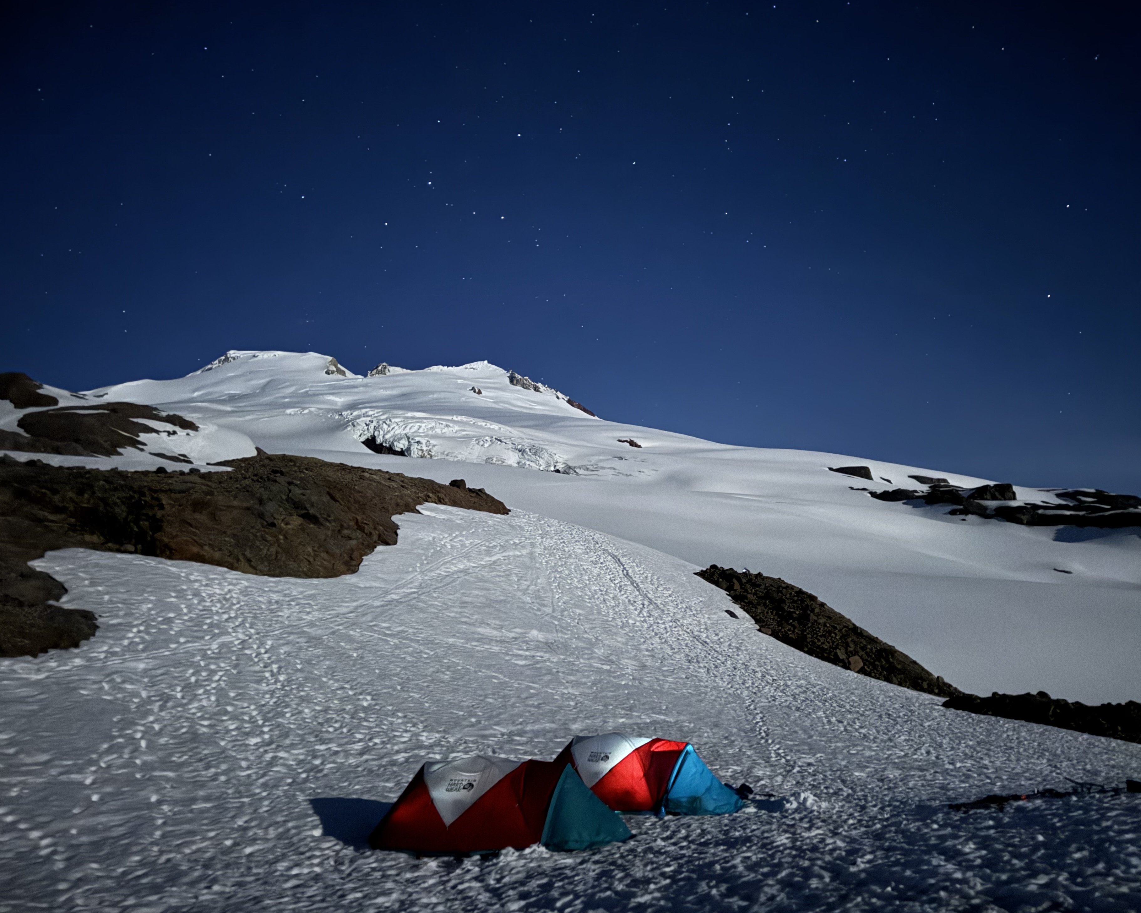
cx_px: 633
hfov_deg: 65.8
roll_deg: +2.5
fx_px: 878
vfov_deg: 54.9
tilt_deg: +13.0
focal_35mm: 26
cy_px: 448
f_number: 1.78
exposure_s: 1/2
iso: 5000
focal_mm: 6.76
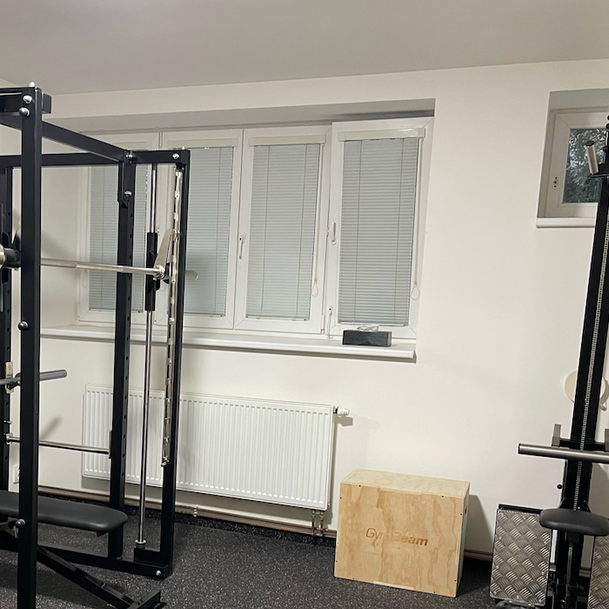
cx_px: 180
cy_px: 408
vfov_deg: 39.5
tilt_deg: -9.0
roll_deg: -2.1
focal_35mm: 42
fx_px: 836
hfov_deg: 39.3
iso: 320
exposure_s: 1/50
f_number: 1.6
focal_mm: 5.1
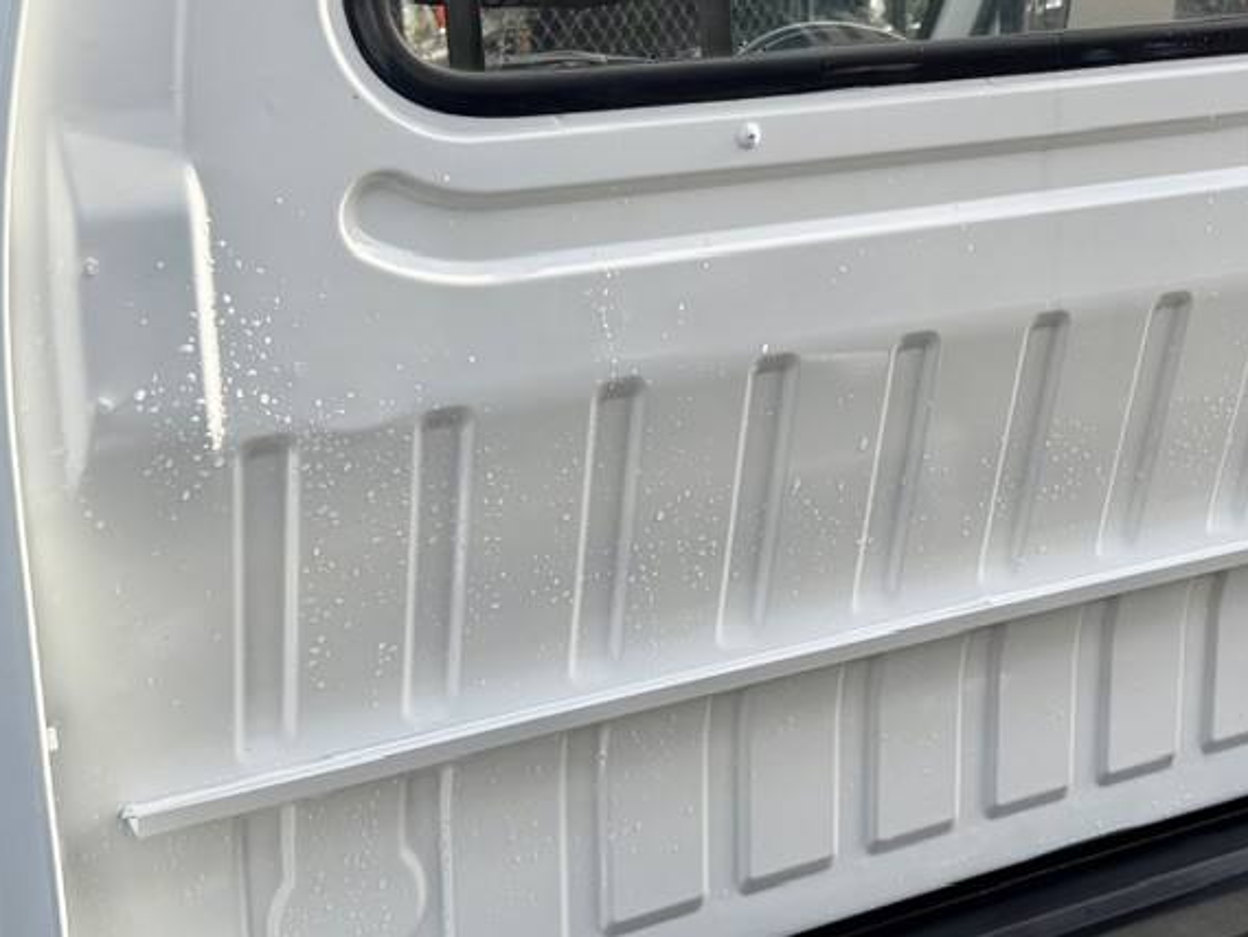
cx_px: 765
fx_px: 1947
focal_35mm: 54
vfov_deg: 26.9
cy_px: 309
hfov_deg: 35.4
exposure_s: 1/3759
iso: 100
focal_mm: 6.76
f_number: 1.78
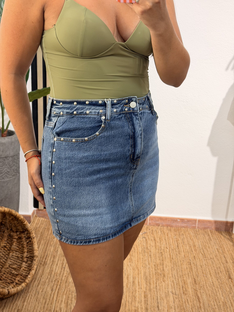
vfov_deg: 39.7
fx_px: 433
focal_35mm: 48
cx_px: 117
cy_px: 156
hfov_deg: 30.3
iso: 100
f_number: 1.78
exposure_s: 1/100
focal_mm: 6.76
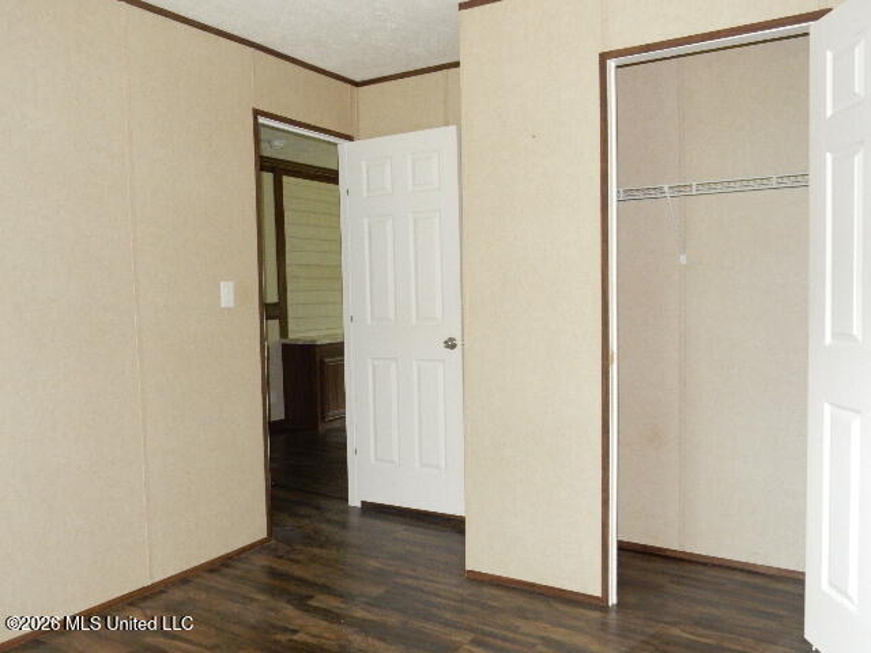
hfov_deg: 60.0
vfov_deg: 46.8
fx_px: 755
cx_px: 436
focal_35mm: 30
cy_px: 326
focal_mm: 5.4
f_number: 4
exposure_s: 1/30
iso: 560
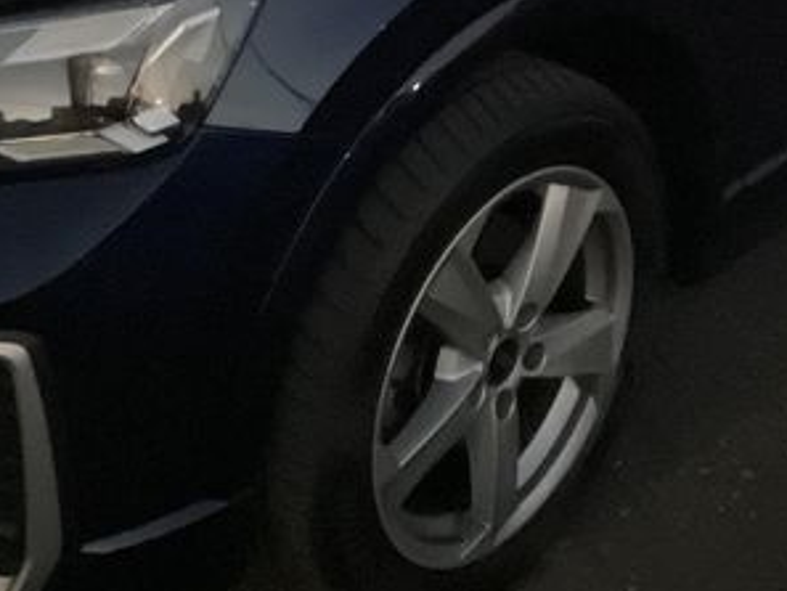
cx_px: 440
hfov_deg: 25.0
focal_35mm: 78
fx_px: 1774
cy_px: -37
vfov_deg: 18.3
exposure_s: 1/15
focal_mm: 3
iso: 1600
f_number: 1.8
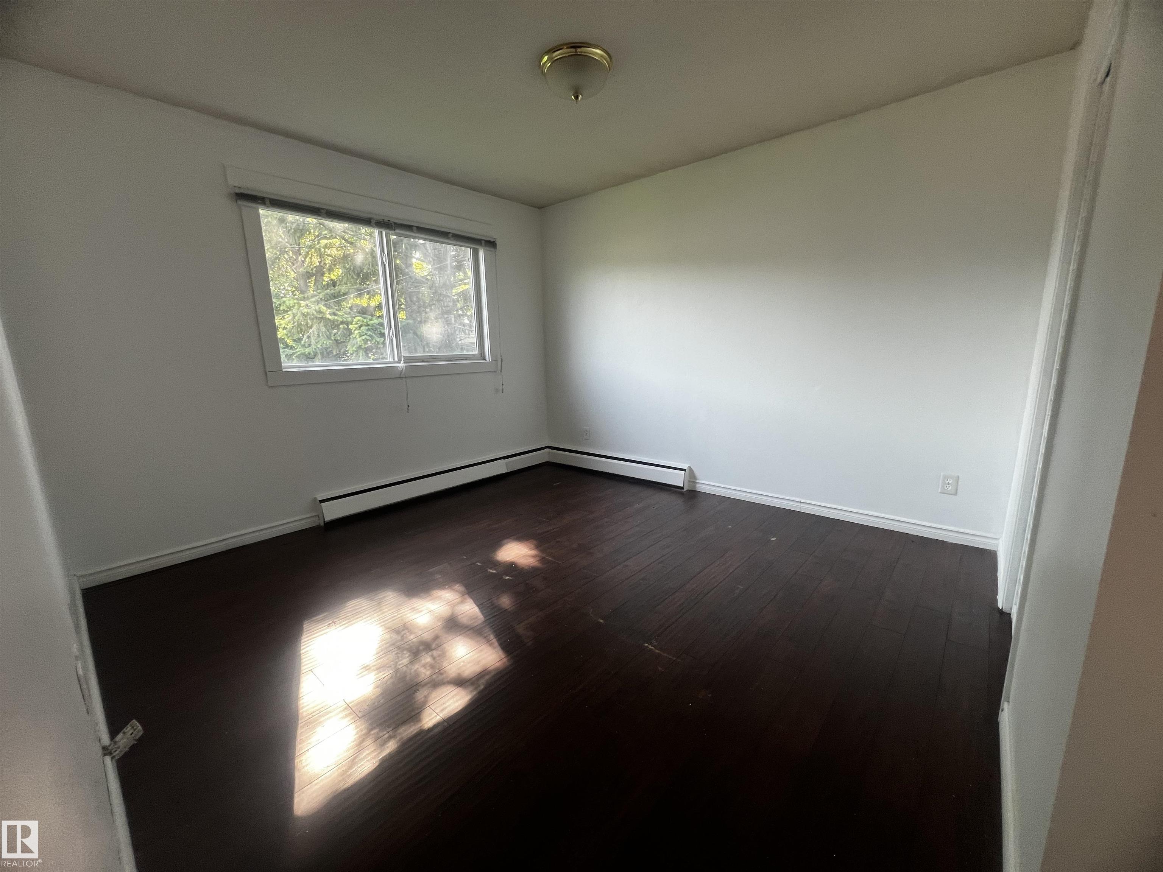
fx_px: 437
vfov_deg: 89.9
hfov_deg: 106.2
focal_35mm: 13
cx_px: 582
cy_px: 436
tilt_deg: -10.6
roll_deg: +0.8
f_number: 1.8
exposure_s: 1/99
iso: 100
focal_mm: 1.57
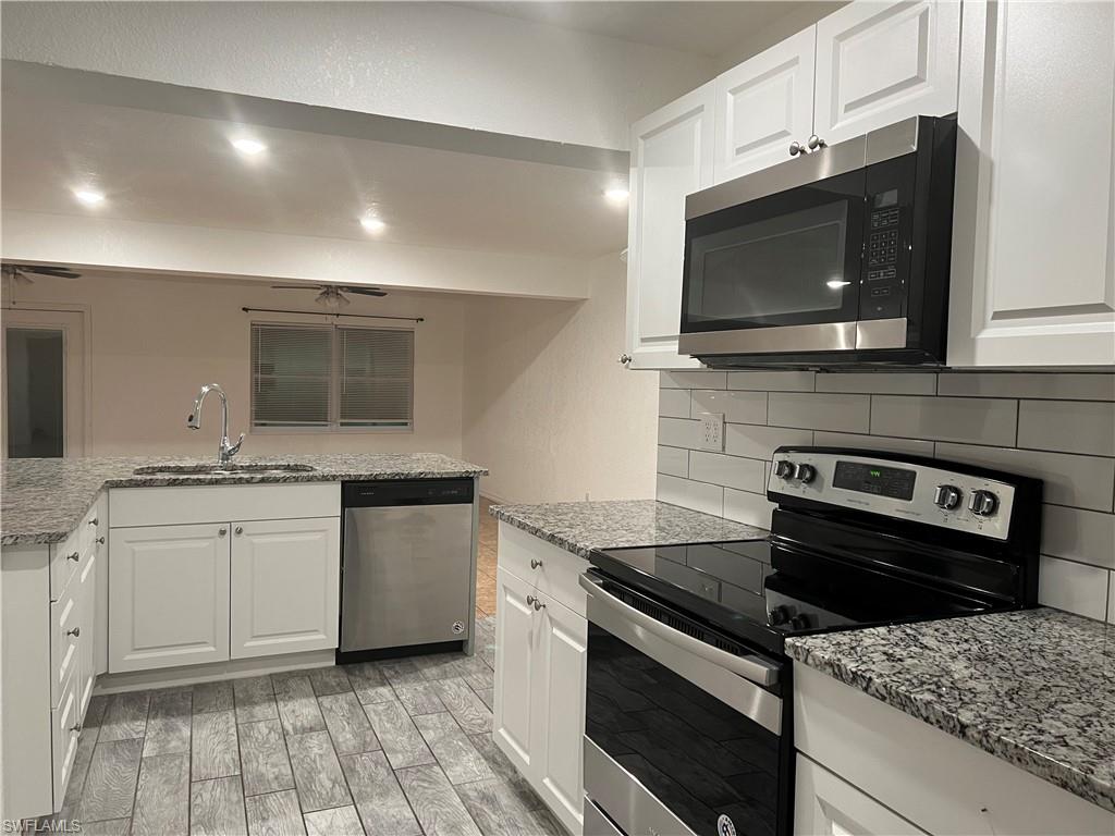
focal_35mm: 26
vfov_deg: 53.1
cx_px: 558
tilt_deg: -2.8
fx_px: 837
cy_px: 418
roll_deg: -2.0
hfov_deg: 67.3
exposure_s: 1/60
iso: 125
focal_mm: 5.7
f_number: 1.5
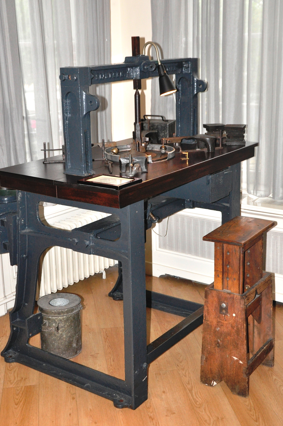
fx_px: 615
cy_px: 186
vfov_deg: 38.2
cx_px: 131
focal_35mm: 52
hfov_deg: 25.9
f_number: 4
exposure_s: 1/60
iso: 800
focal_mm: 28
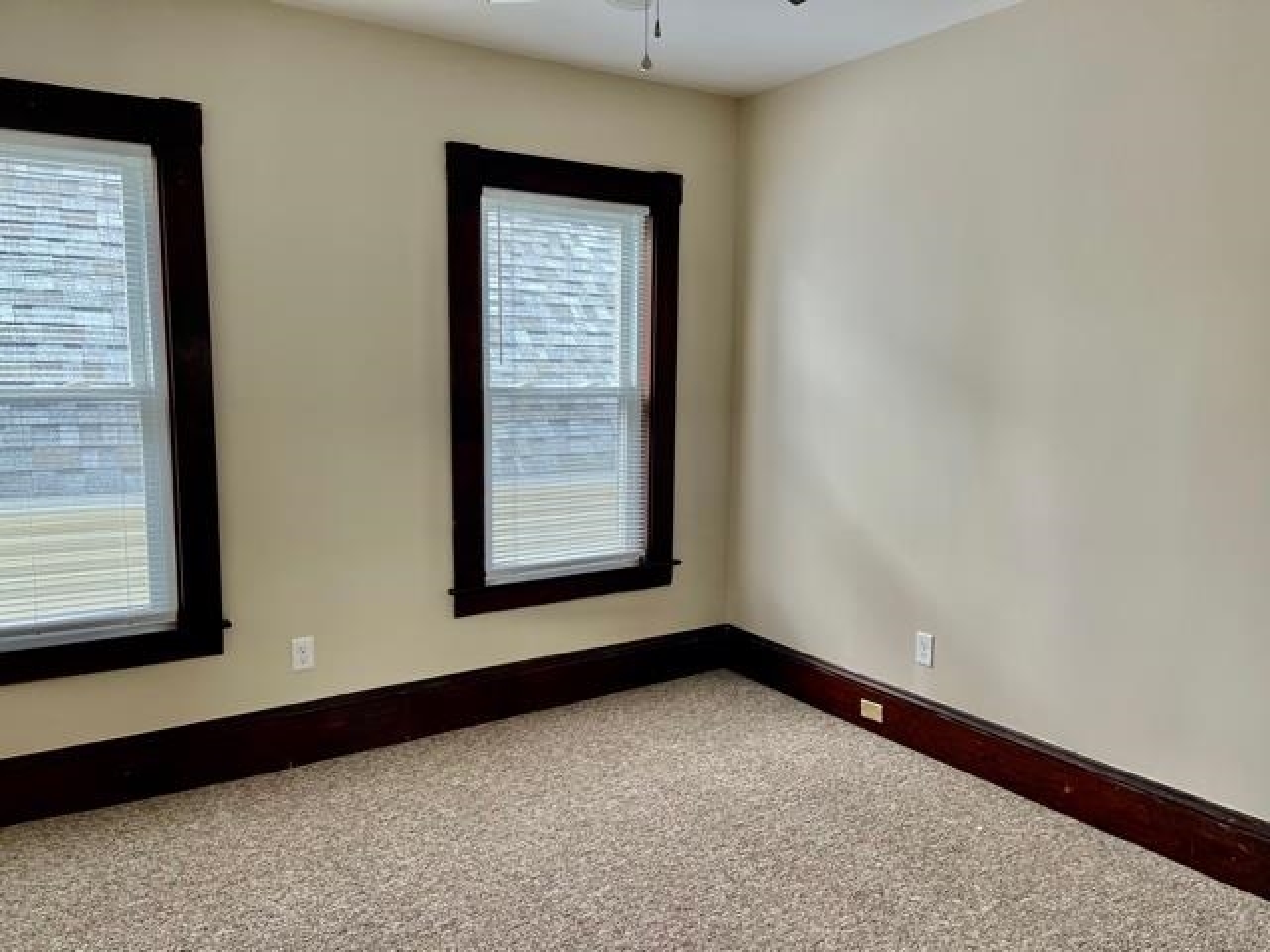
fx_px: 954
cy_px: 476
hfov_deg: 67.3
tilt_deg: -7.7
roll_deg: -0.8
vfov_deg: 53.1
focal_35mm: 26
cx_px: 635
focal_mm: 5.1
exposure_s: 1/121
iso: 100
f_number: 1.6
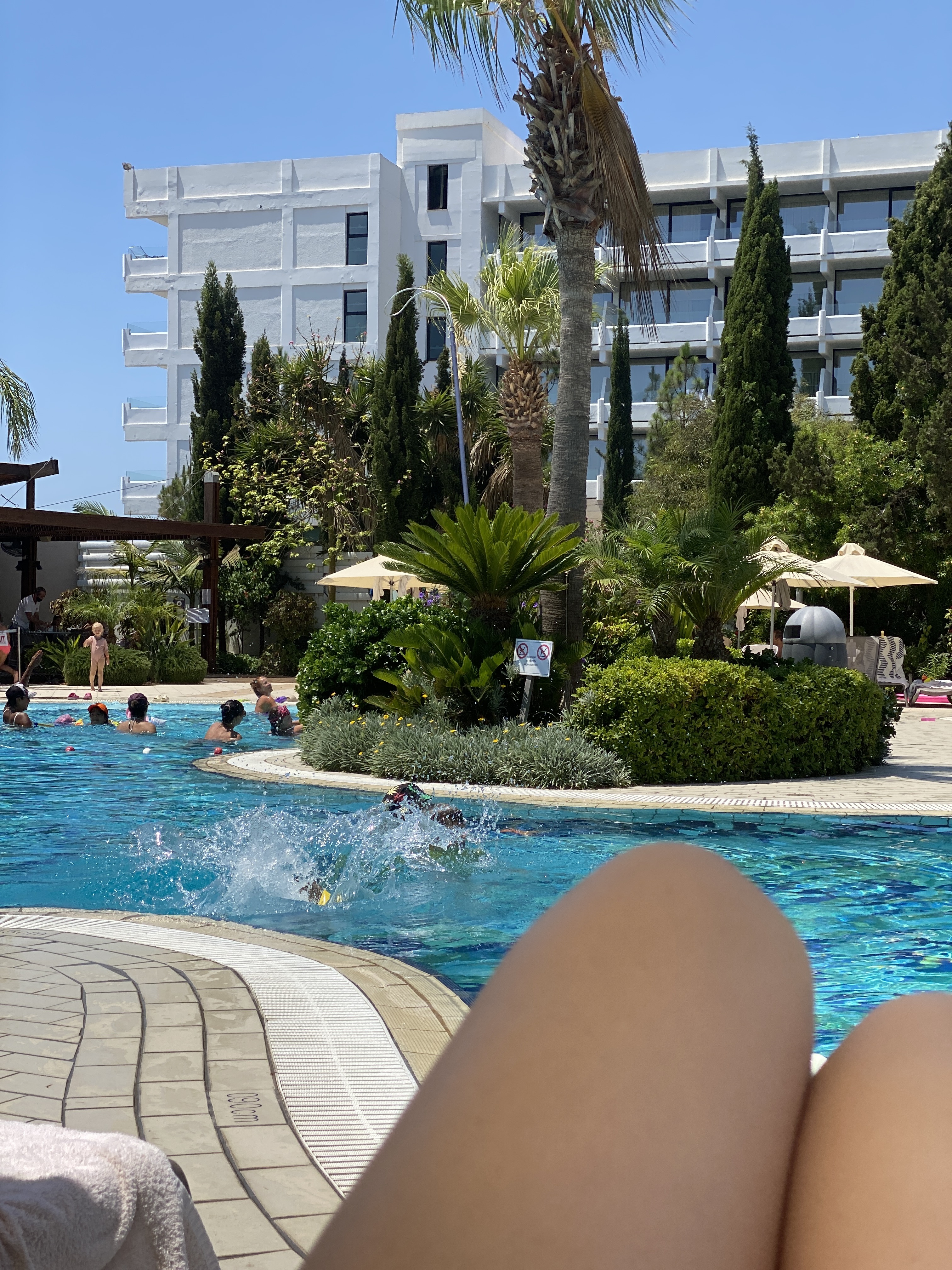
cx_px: 476
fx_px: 1907
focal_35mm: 52
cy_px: 635
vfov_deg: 36.8
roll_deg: -0.9
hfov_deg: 28.0
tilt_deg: +0.7
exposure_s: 1/1776
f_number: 2
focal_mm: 6
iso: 20
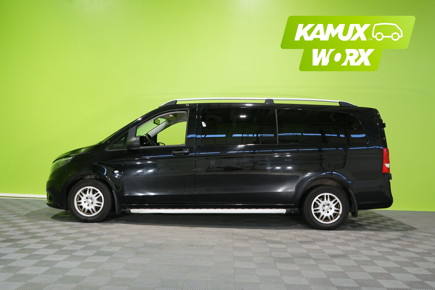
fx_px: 362
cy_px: 145
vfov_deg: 43.6
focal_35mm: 30
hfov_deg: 61.9
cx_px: 218
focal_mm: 30
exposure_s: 1/30
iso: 1000
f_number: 5.6
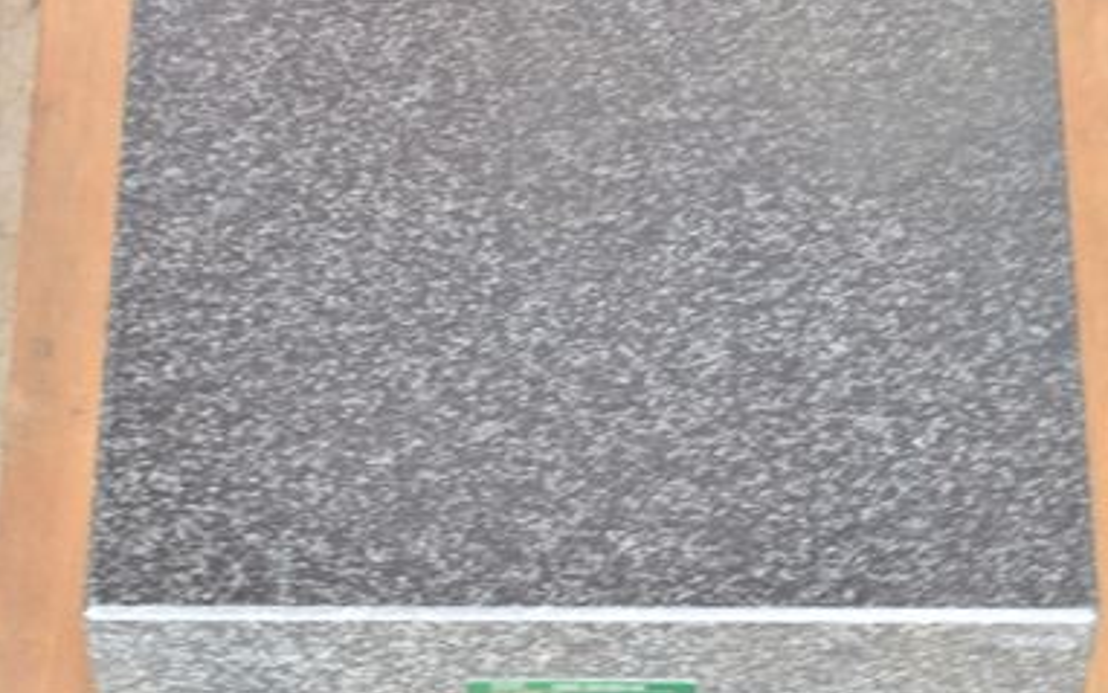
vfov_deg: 11.3
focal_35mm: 116
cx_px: 603
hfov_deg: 18.0
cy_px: 284
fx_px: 3504
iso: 1250
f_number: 6.3
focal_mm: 58
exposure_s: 1/15
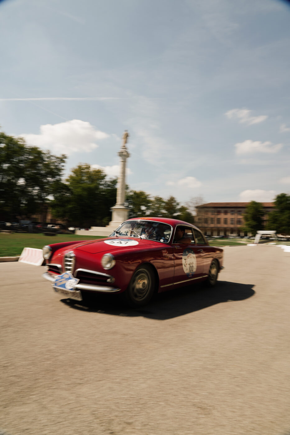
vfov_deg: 73.8
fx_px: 290
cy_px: 218
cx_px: 145
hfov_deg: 53.1
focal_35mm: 24
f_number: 11
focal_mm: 24
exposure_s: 1/80
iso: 100
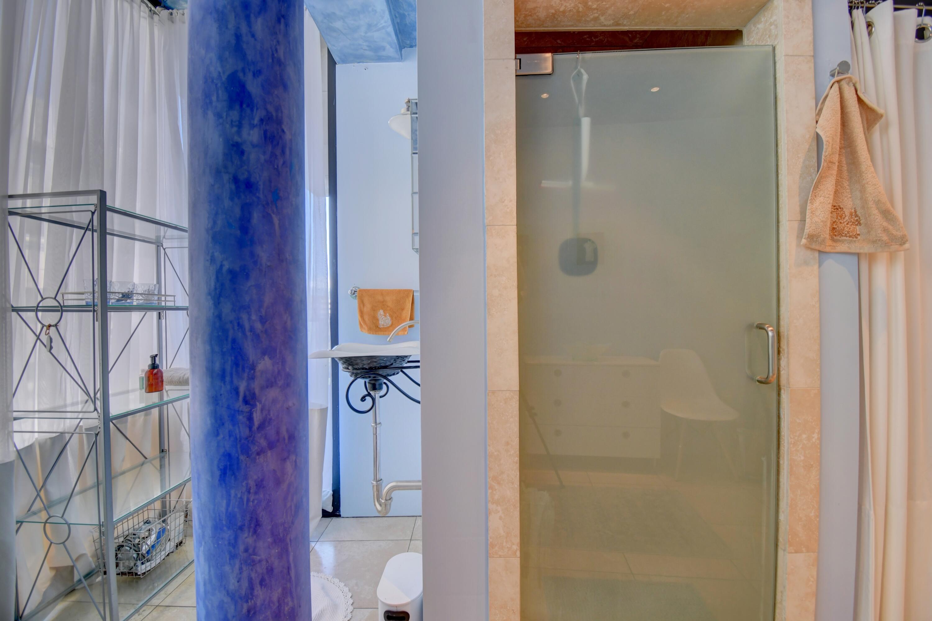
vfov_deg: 77.3
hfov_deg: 100.4
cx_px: 466
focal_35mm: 15
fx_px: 388
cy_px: 310
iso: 500
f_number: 4.5
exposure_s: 1/25
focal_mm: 10
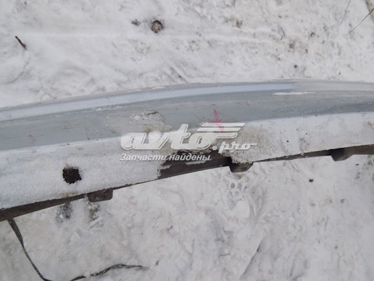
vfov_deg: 56.8
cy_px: 140
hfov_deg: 71.6
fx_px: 259
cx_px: 187
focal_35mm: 24
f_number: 3.1
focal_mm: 4.3
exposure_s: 1/250
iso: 125
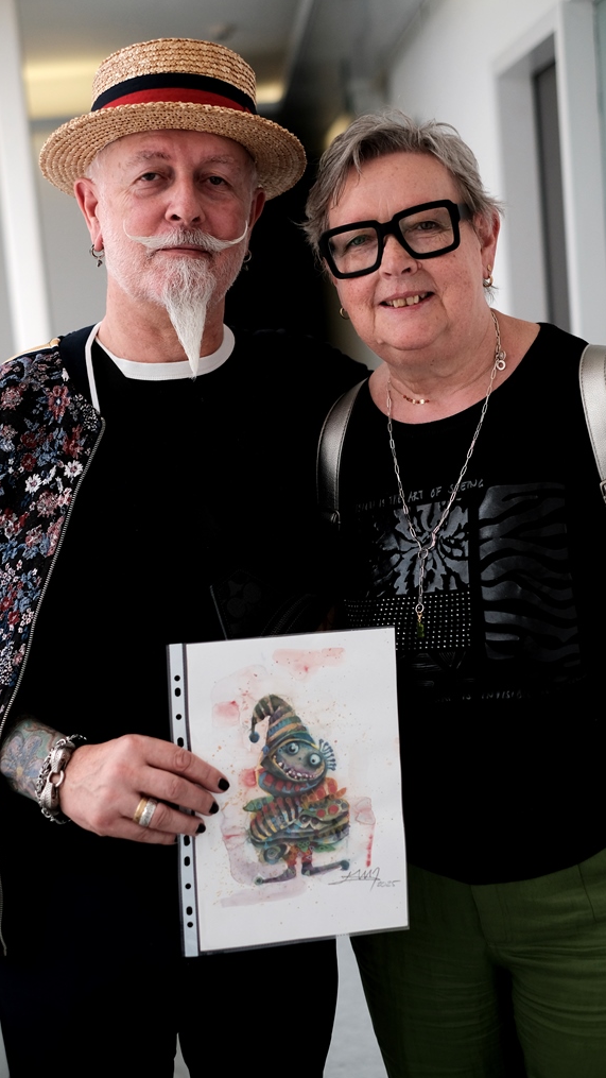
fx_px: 1600
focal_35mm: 56
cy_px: 540
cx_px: 301
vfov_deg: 37.2
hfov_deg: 21.5
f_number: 2
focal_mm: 35
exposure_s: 1/1400
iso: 800
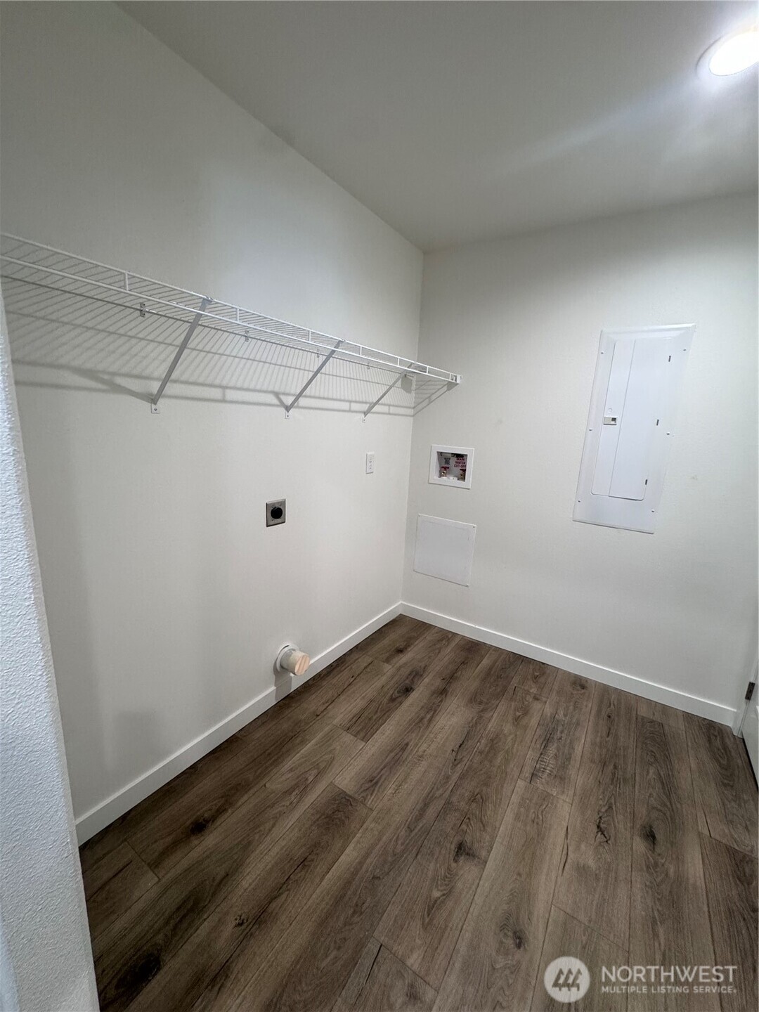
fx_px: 409
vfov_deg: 102.1
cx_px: 380
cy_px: 506
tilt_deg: -11.1
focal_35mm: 14
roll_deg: -2.6
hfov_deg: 85.7
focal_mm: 2.22
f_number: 2.2
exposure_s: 1/120
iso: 250
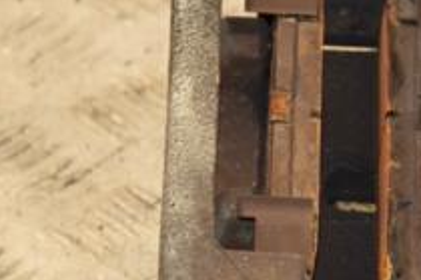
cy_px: 108
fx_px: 3110
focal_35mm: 266
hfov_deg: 7.7
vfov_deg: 5.2
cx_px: 357
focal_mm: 62
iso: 800
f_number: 5.3
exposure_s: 1/125
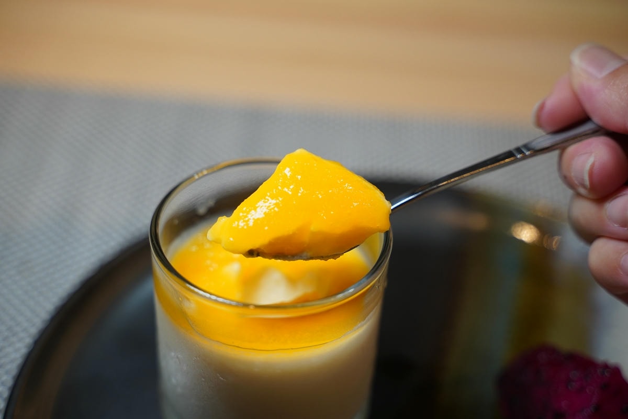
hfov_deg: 27.0
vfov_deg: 18.2
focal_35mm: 75
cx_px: 314
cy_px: 210
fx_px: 1308
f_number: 4
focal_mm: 75
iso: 200
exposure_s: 1/80
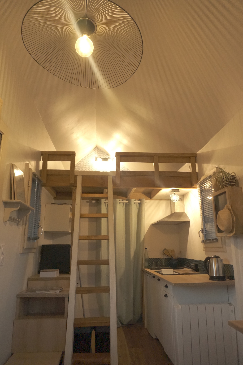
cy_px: 182
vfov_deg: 73.8
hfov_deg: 53.1
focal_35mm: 24
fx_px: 243
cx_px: 122
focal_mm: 16
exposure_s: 1/160
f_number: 3.5
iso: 2000
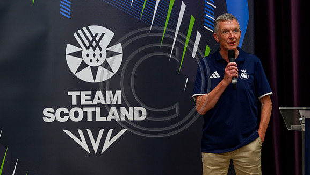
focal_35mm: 92
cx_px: 165
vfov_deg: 13.2
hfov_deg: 23.2
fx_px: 756
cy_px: 74
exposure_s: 1/400
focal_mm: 81
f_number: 3.5
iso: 4000
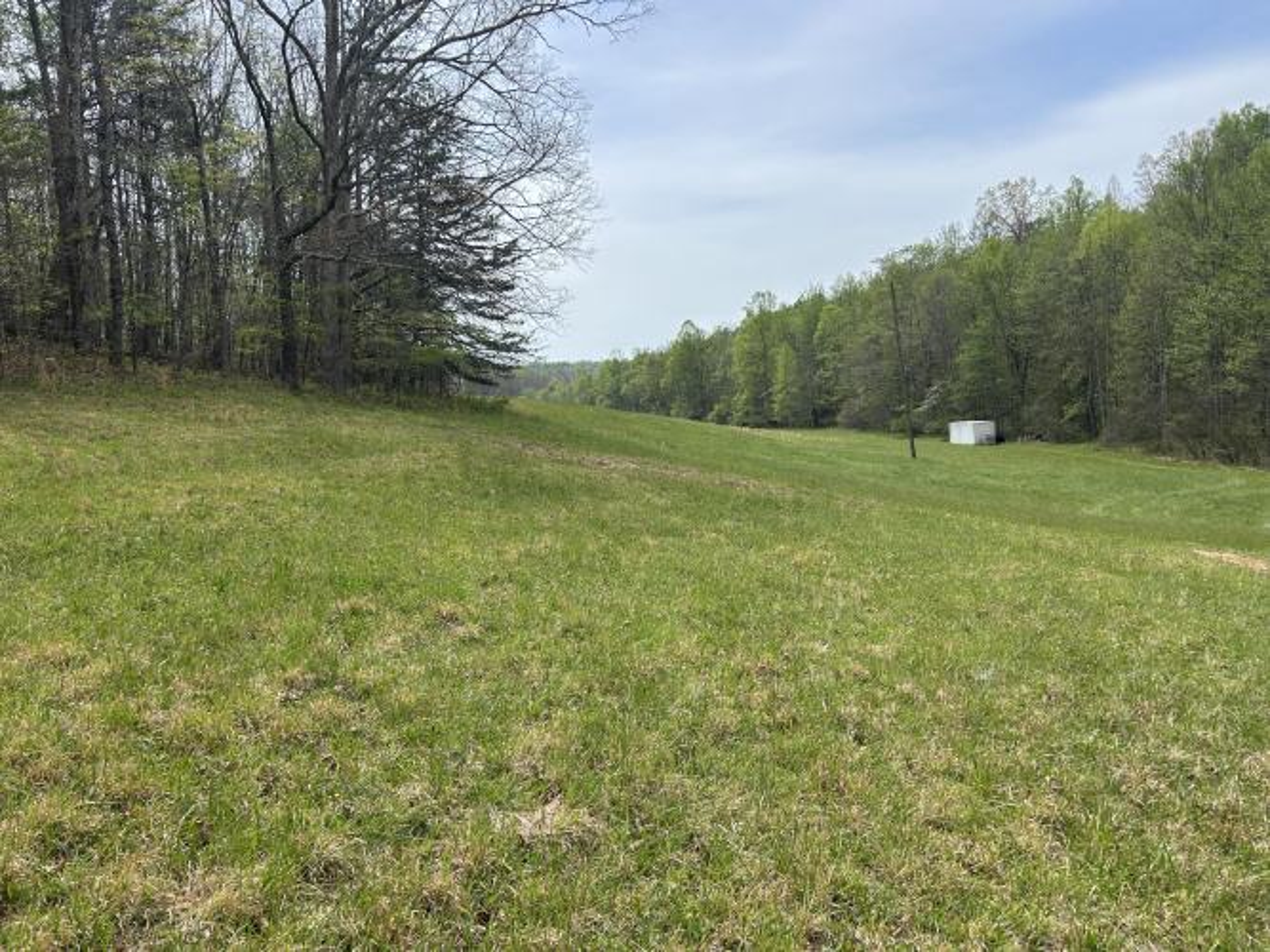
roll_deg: +4.1
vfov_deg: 53.0
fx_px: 954
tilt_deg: -6.8
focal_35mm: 26
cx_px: 635
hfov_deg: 67.3
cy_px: 476
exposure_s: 1/3571
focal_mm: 5.7
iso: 50
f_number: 1.5
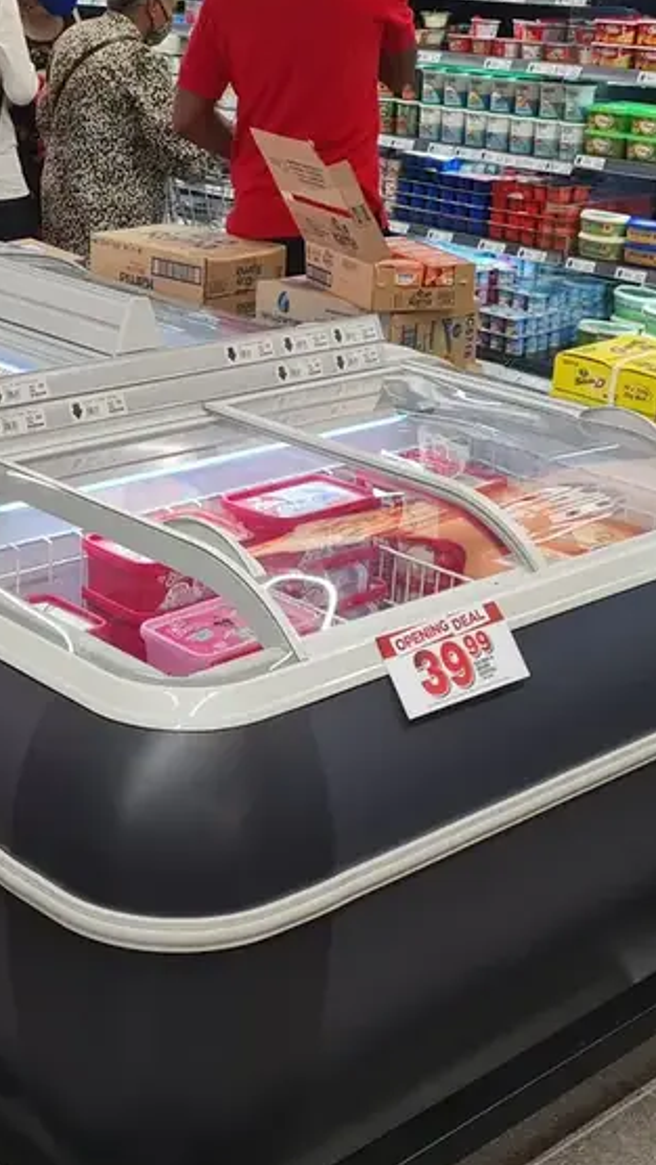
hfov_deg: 21.3
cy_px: 502
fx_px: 1731
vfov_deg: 37.1
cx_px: 168
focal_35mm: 56
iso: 50
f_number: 1.8
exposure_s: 1/146
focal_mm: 5.4
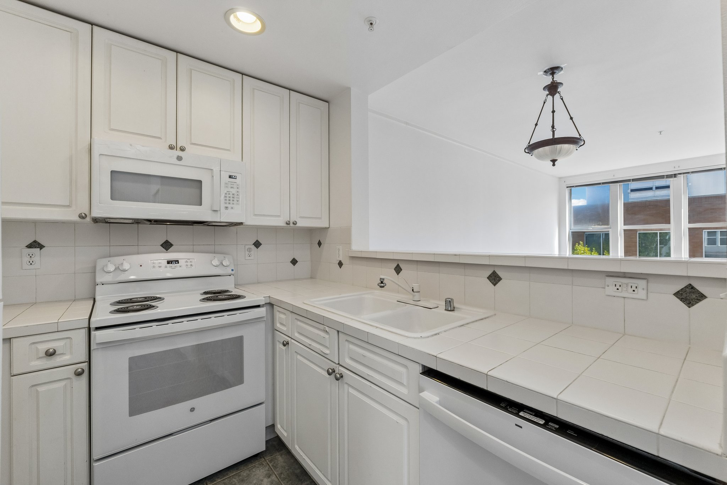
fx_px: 303
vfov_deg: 77.3
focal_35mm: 15
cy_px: 242
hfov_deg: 100.4
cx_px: 364
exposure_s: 1/30
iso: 400
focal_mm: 10
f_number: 9
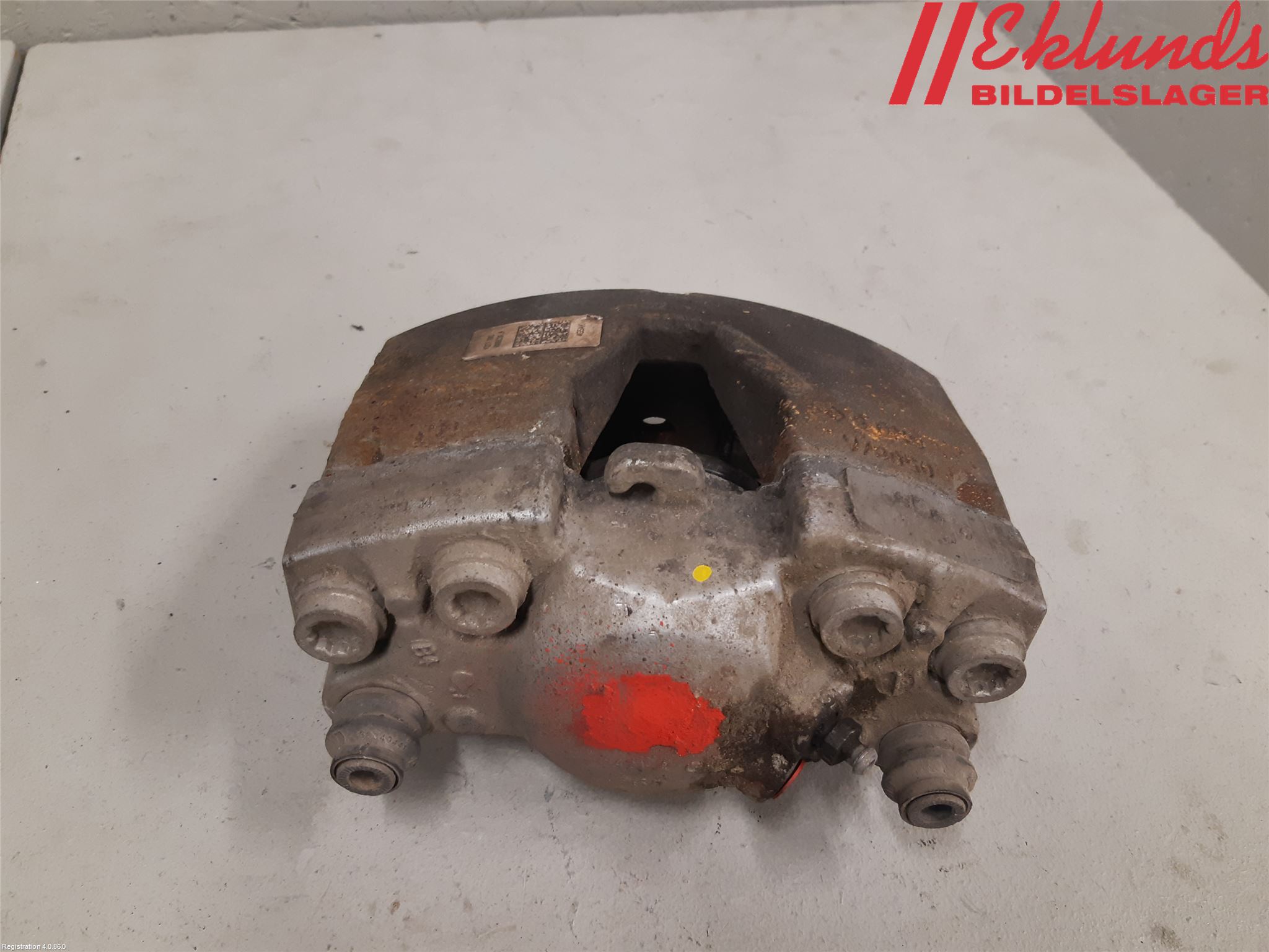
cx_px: 634
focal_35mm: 26
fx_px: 953
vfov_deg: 53.1
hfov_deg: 67.3
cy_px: 476
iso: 125
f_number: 1.7
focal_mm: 3.93
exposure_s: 1/50
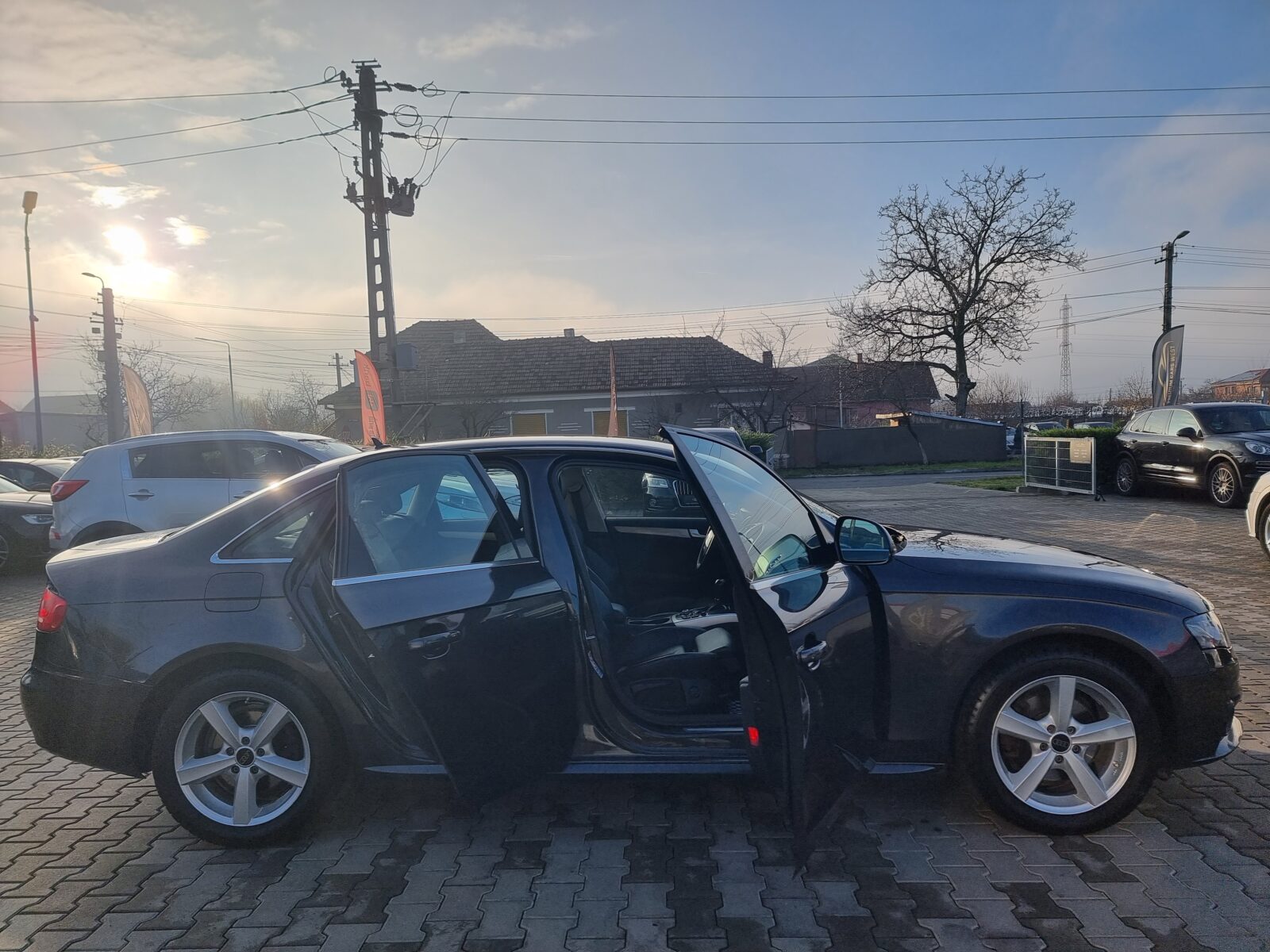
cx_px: 635
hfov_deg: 71.6
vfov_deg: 56.8
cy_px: 476
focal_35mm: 24
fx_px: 881
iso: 50
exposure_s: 1/1360
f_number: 1.8
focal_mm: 6.7
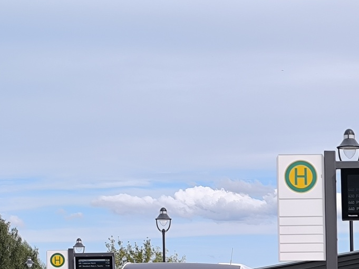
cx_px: 455
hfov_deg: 14.1
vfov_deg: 10.8
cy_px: 305
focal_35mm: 135
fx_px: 1400
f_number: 1.65
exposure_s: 1/658
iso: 50
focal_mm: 6.14
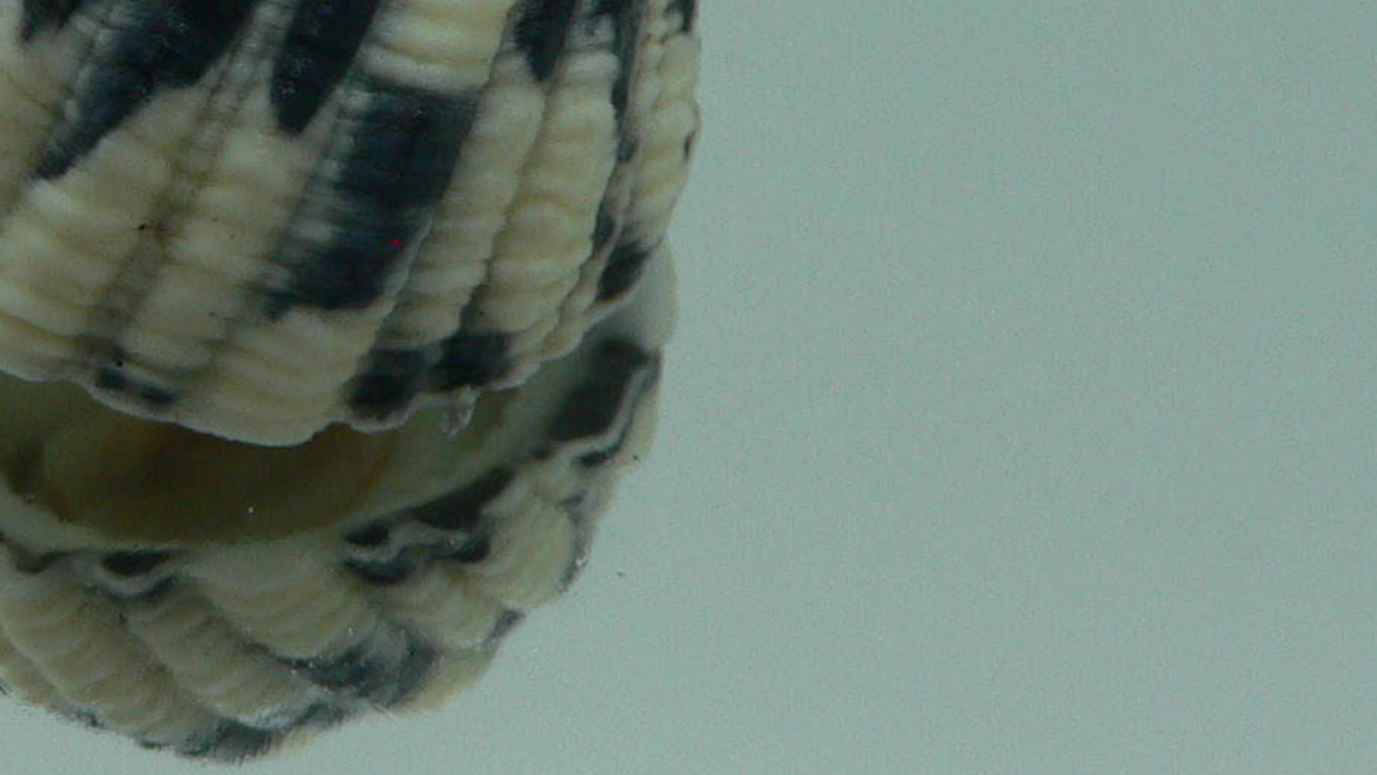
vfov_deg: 14.4
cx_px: 228
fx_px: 3031
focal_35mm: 83
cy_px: 21
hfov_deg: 25.1
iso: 80
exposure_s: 1/60
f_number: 2.8
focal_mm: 4.6
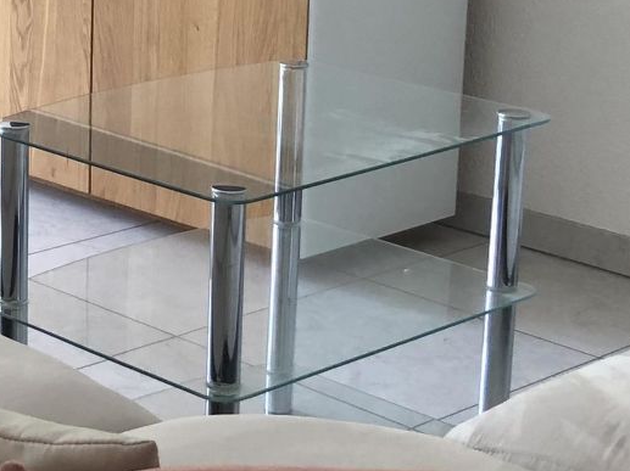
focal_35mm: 111
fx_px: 2019
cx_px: -93
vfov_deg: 13.3
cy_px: 102
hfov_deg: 17.1
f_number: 1.8
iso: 25
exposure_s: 1/33
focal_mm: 3.99
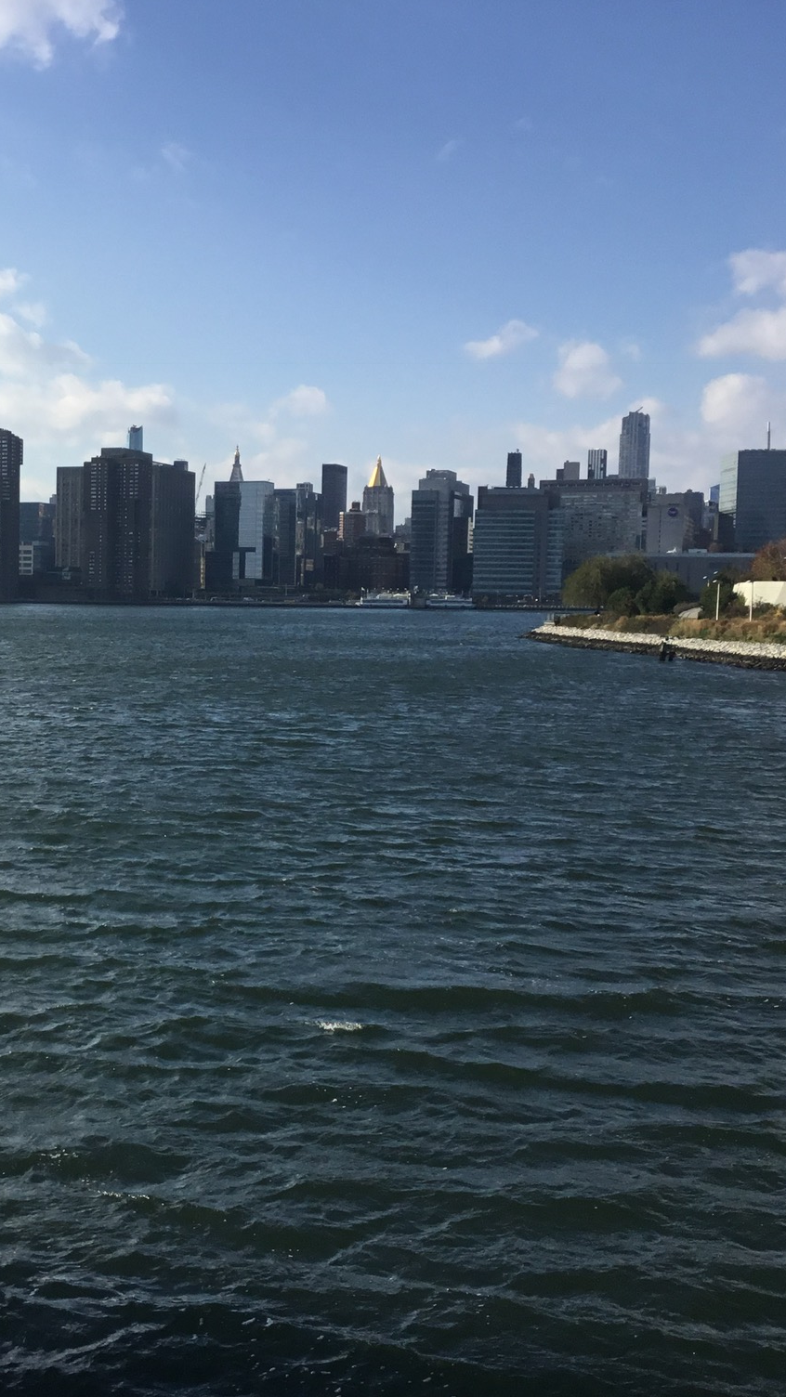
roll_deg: -0.6
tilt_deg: -3.9
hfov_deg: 25.4
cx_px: 116
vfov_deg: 44.6
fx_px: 1704
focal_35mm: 46
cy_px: 706
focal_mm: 3.3
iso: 25
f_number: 2.4
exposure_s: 1/1664
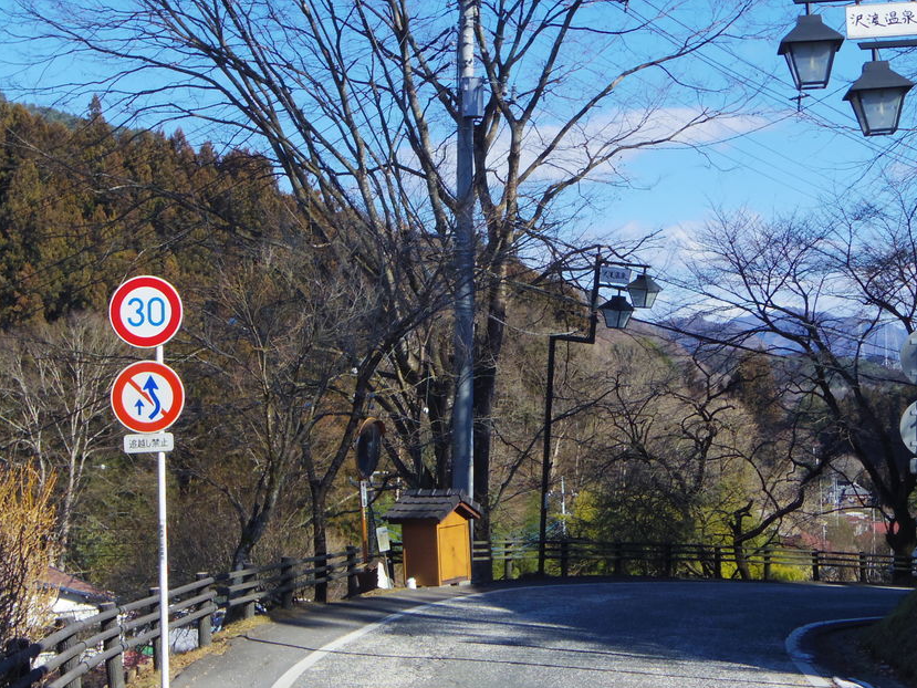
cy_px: 267
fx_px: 1802
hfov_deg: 28.6
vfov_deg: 21.6
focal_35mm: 68
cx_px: 447
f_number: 4
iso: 250
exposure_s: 1/1250
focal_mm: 8.5
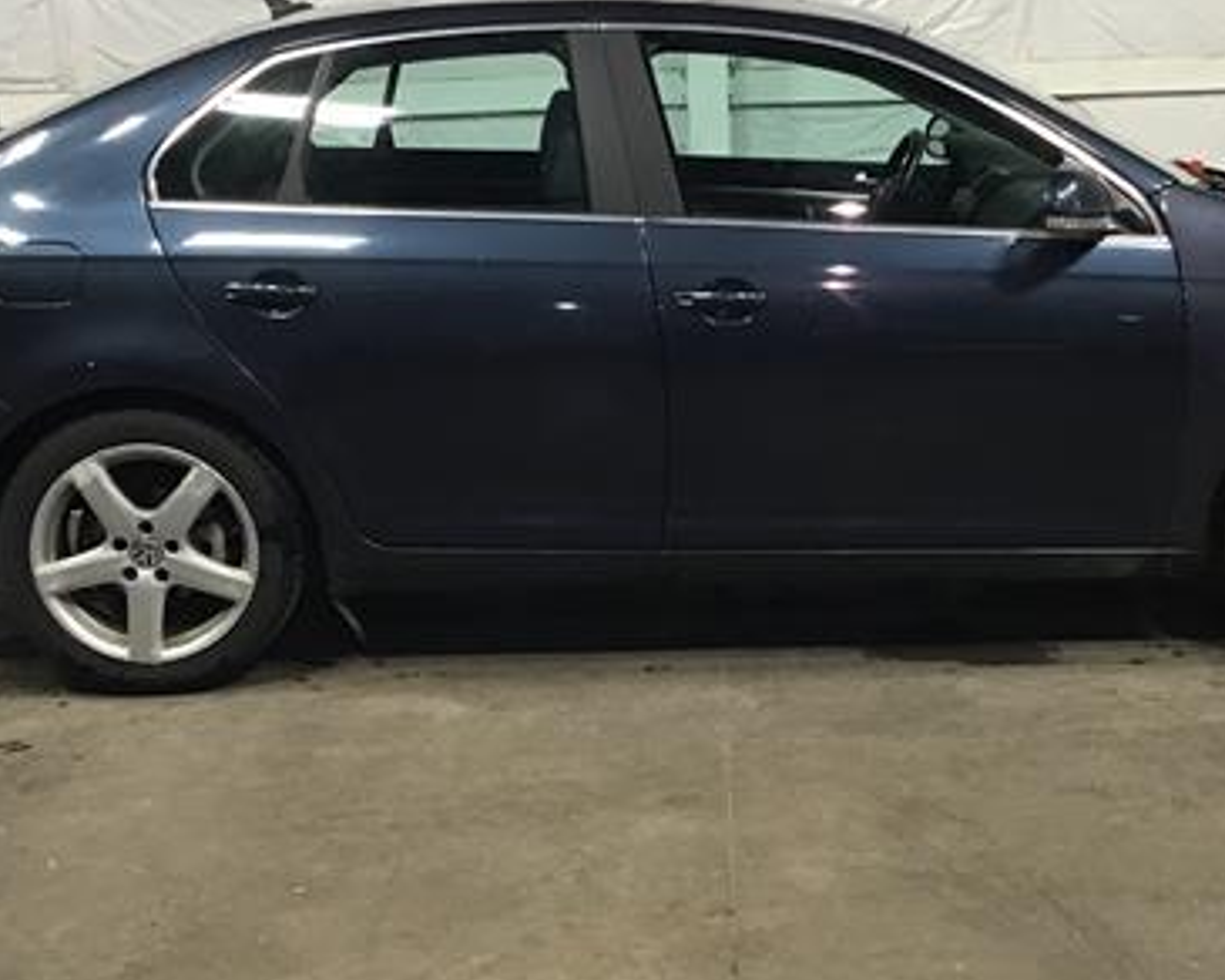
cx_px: 661
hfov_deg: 35.3
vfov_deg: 28.6
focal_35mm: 53
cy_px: 416
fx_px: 1922
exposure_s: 1/30
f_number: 2.4
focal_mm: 3.3
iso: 80
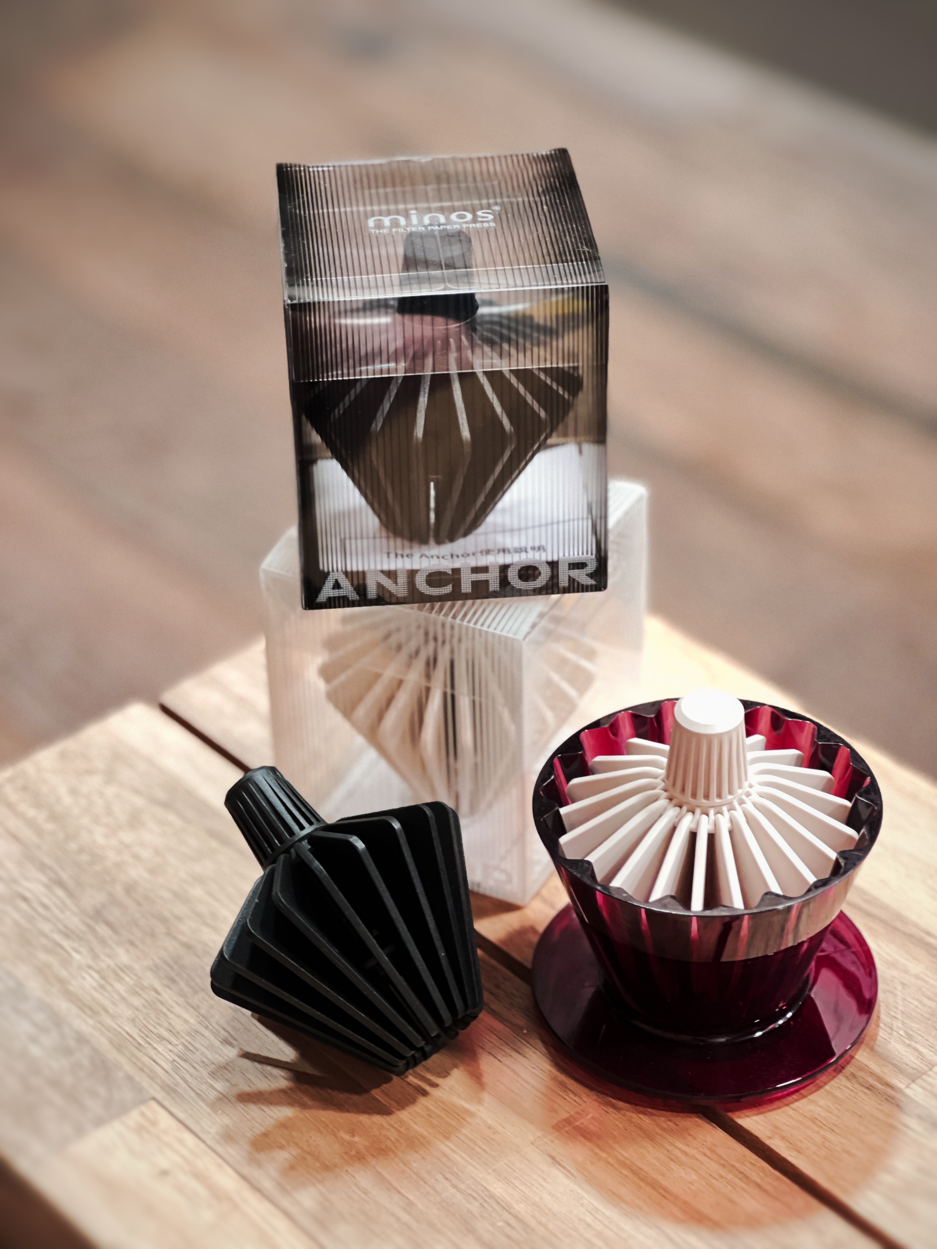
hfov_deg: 19.1
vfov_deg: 25.3
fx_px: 2779
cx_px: 468
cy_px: 624
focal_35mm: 77
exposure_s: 1/14
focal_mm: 9
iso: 640
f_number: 2.8
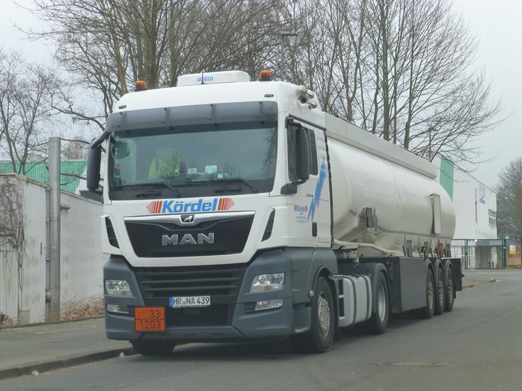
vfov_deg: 18.7
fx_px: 1191
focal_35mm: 79
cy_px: 196
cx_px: 261
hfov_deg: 24.7
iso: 160
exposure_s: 1/100
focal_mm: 14.2
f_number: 5.1
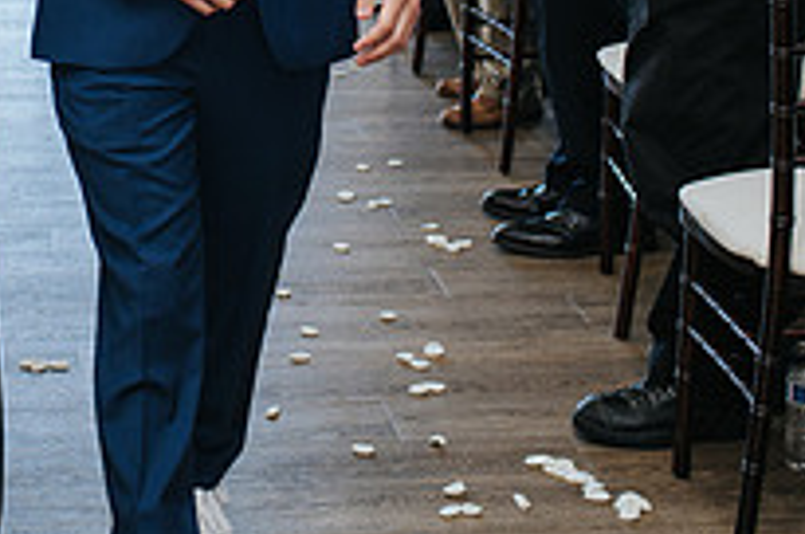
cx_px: 72
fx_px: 2344
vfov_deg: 12.5
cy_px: -192
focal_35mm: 105
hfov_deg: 19.1
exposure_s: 1/200
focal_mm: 35
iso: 800
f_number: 3.5
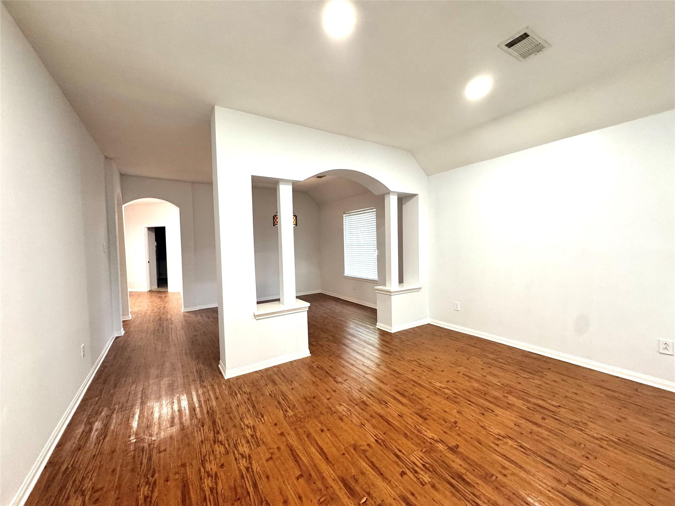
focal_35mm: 14
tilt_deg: -2.8
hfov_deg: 102.1
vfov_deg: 85.7
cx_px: 338
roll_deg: +1.1
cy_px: 253
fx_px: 273
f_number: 2.2
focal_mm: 2.22
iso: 250
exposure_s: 1/60
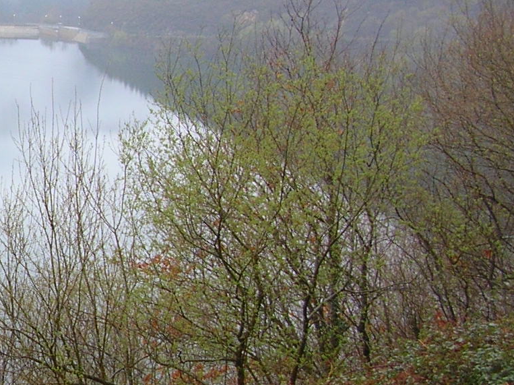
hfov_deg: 17.2
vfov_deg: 14.1
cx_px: -214
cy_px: 178
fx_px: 1558
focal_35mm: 105
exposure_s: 1/52.2
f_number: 2.8
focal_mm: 5.8
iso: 50
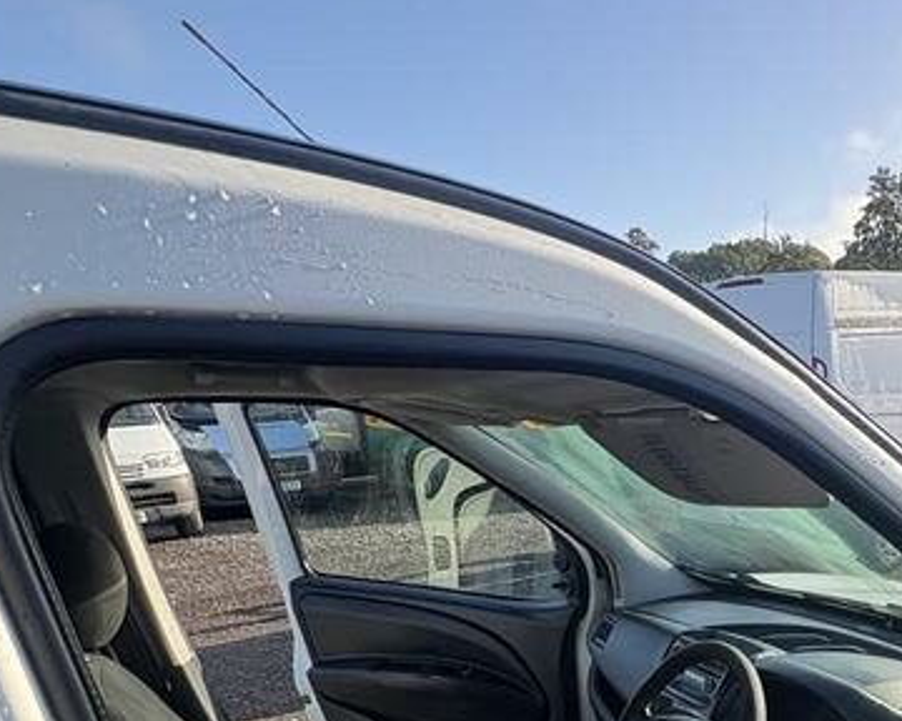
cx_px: 767
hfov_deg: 48.7
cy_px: 731
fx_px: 908
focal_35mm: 34
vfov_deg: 38.2
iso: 64
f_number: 2.2
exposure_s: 1/329
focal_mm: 2.22
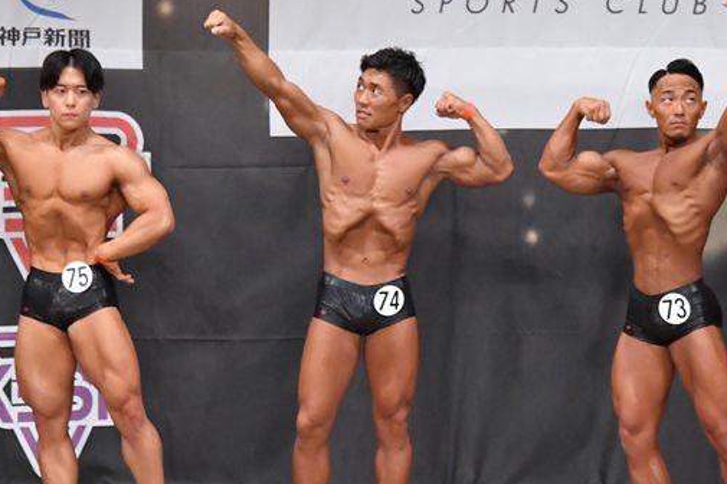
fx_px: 5792
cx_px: 353
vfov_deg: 4.8
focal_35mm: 287
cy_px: 317
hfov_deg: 7.2
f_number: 5.6
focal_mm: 125
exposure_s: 1/400
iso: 6400
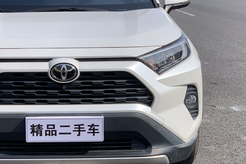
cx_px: 69
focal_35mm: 92
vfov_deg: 14.8
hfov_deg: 22.0
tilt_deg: -6.4
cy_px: 58
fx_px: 629
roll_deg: -2.3
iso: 16
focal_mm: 6
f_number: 2.4
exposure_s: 1/1170
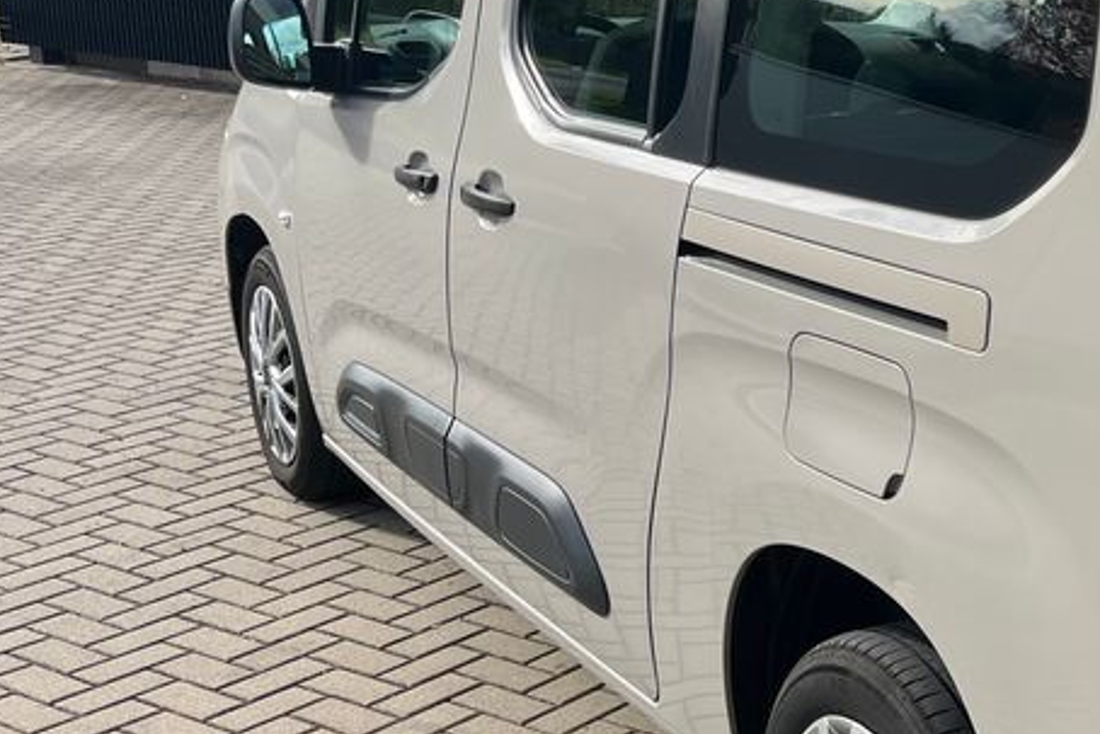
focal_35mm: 61
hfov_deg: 29.8
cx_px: 1187
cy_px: 390
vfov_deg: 22.3
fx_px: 1864
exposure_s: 1/1672
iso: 50
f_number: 1.6
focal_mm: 5.1
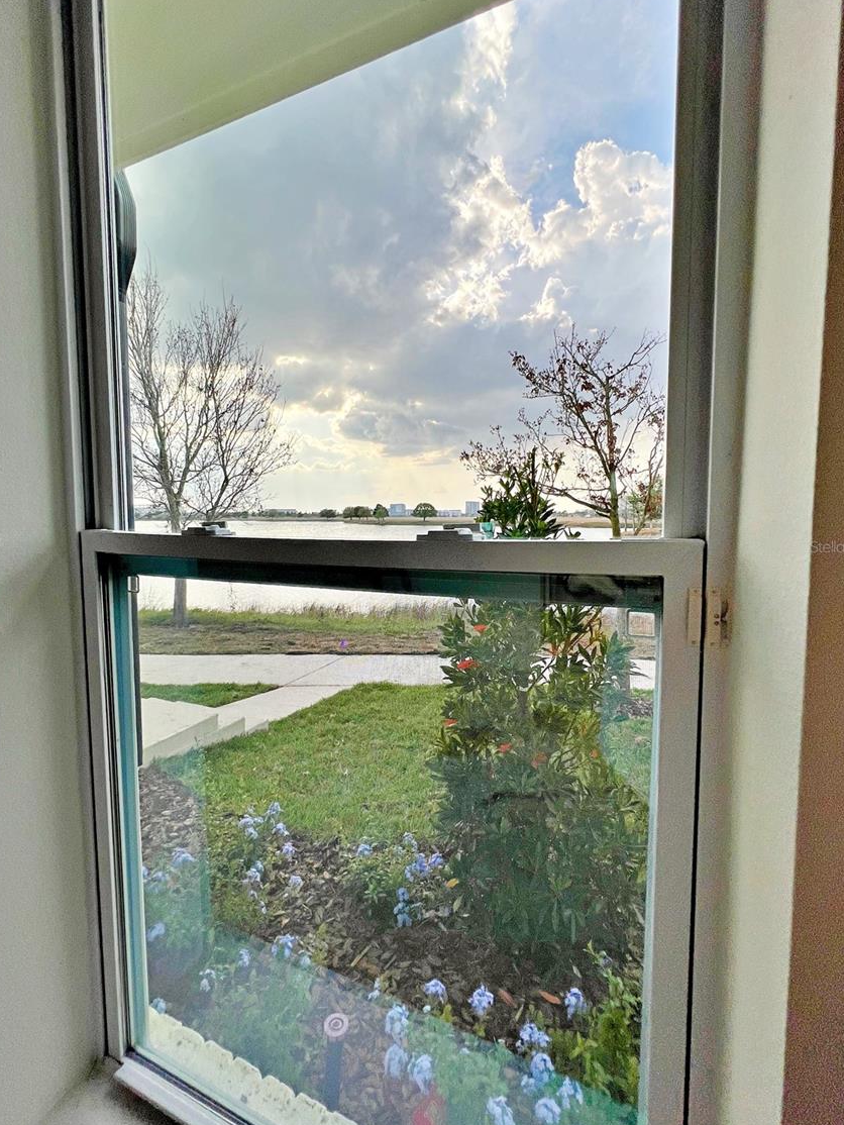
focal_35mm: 14
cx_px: 427
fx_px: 455
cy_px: 546
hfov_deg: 85.7
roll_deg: +0.3
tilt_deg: -3.2
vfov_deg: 102.0
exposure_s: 1/834
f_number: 1.8
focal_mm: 1.57
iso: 32
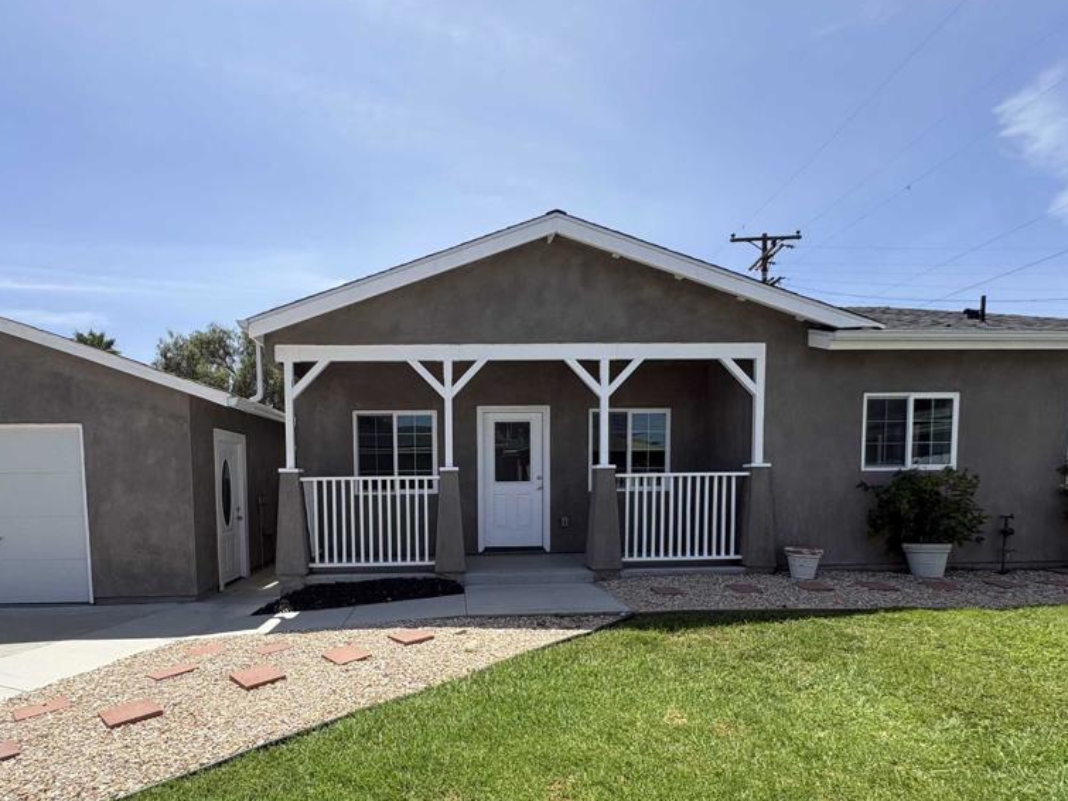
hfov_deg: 84.2
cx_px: 460
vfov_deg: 67.3
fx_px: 586
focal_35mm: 19
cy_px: 514
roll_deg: +1.0
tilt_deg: -2.8
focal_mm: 2.22
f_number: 2.2
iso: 40
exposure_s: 1/1063
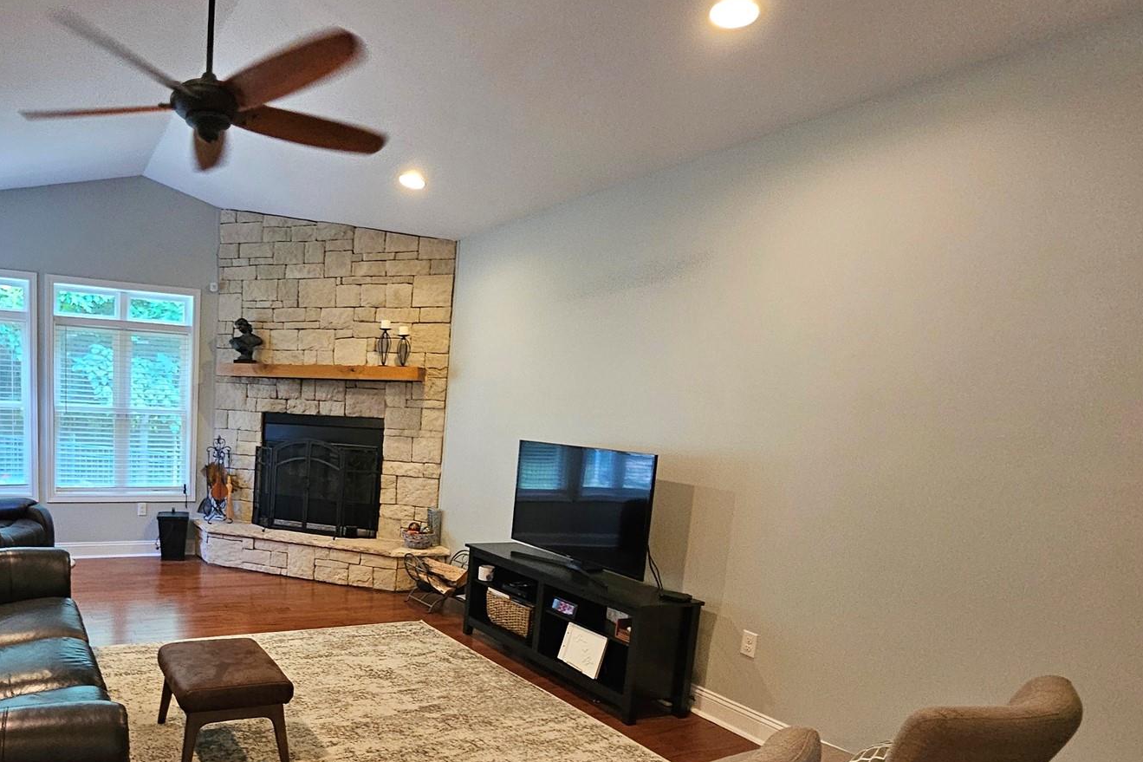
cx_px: 303
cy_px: 511
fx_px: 667
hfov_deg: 76.0
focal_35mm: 21
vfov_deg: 58.1
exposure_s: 1/40
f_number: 2.2
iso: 400
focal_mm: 2.2
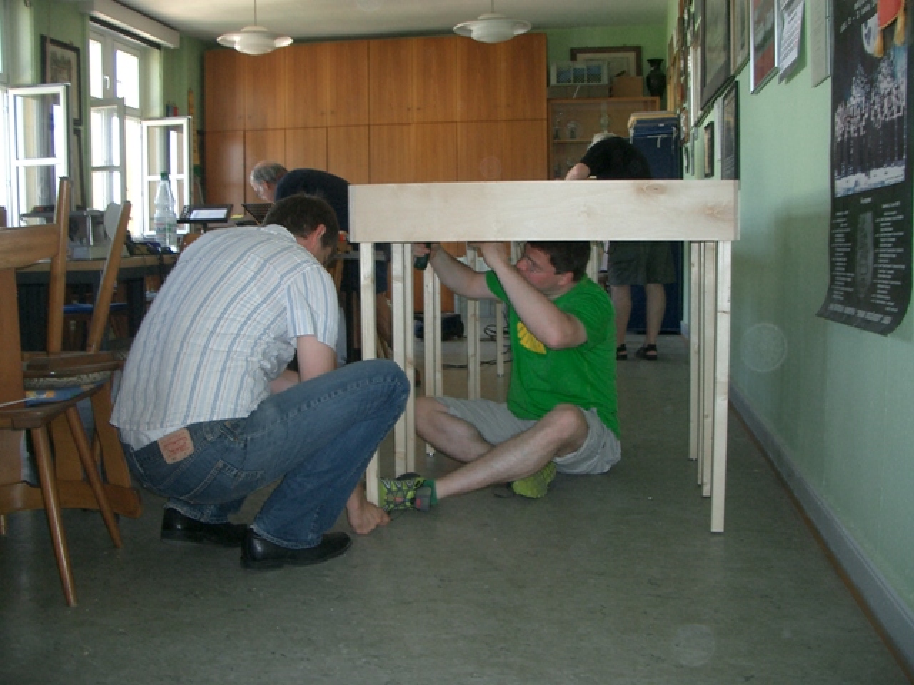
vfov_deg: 40.7
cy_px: 342
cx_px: 457
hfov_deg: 52.6
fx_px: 924
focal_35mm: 35
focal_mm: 5.8
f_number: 2.6
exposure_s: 1/40
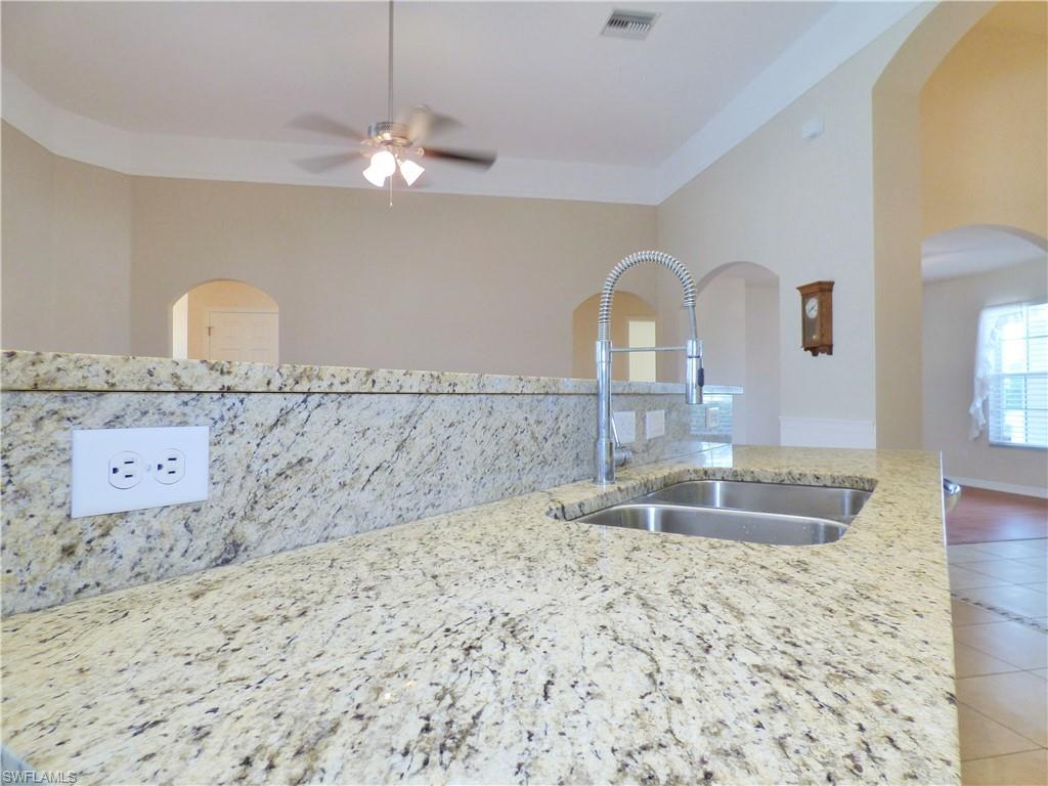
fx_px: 606
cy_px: 393
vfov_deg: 66.0
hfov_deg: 81.7
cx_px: 524
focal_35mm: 20
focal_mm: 3.58
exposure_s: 1/40
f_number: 2.8
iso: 400
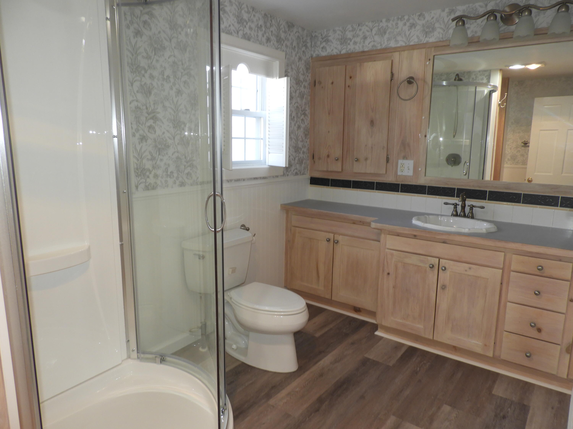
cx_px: 286
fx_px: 397
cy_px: 214
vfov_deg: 56.8
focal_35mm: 24
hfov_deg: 71.6
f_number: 3.3
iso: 125
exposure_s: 1/30
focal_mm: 4.3
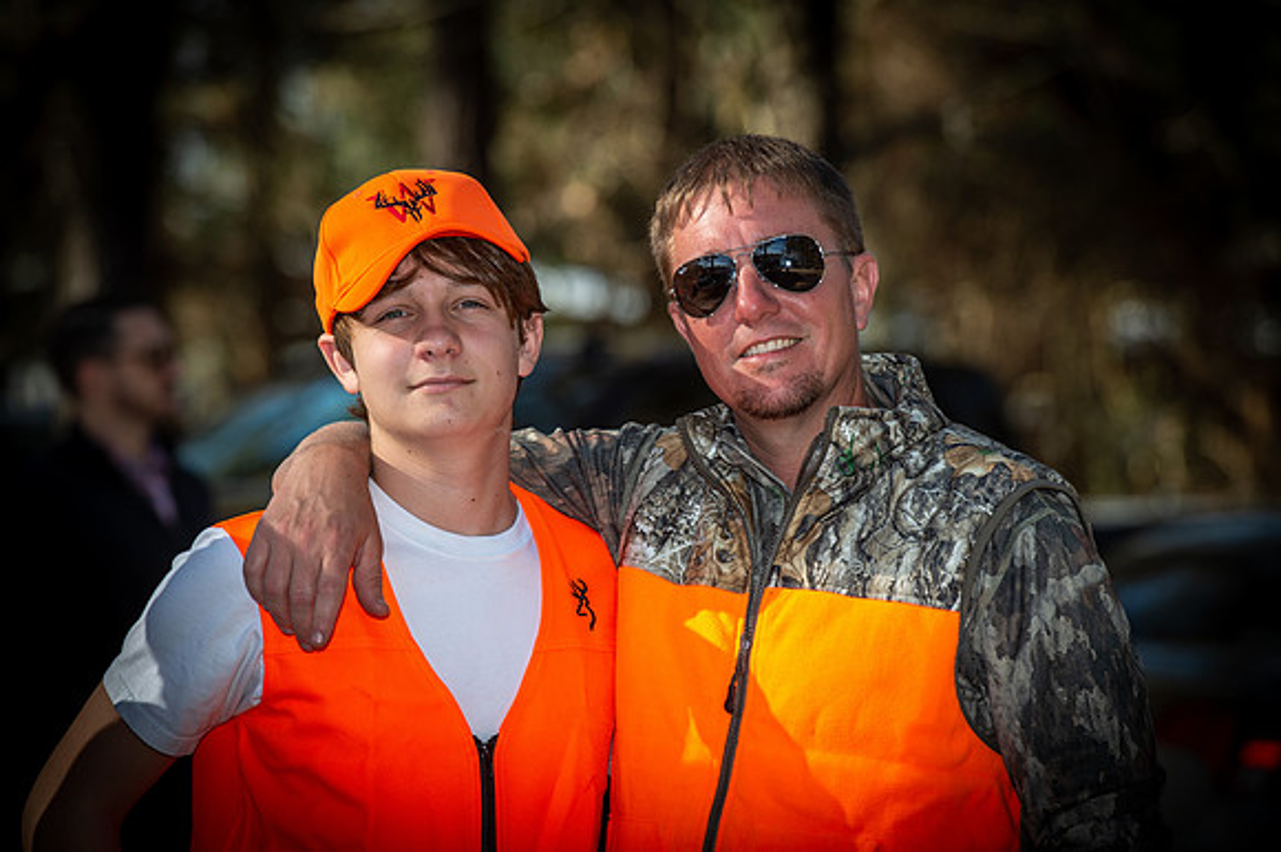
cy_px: 426
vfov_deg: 7.2
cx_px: 640
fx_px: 6757
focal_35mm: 190
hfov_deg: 10.8
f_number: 5.6
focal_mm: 190
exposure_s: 1/160
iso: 100
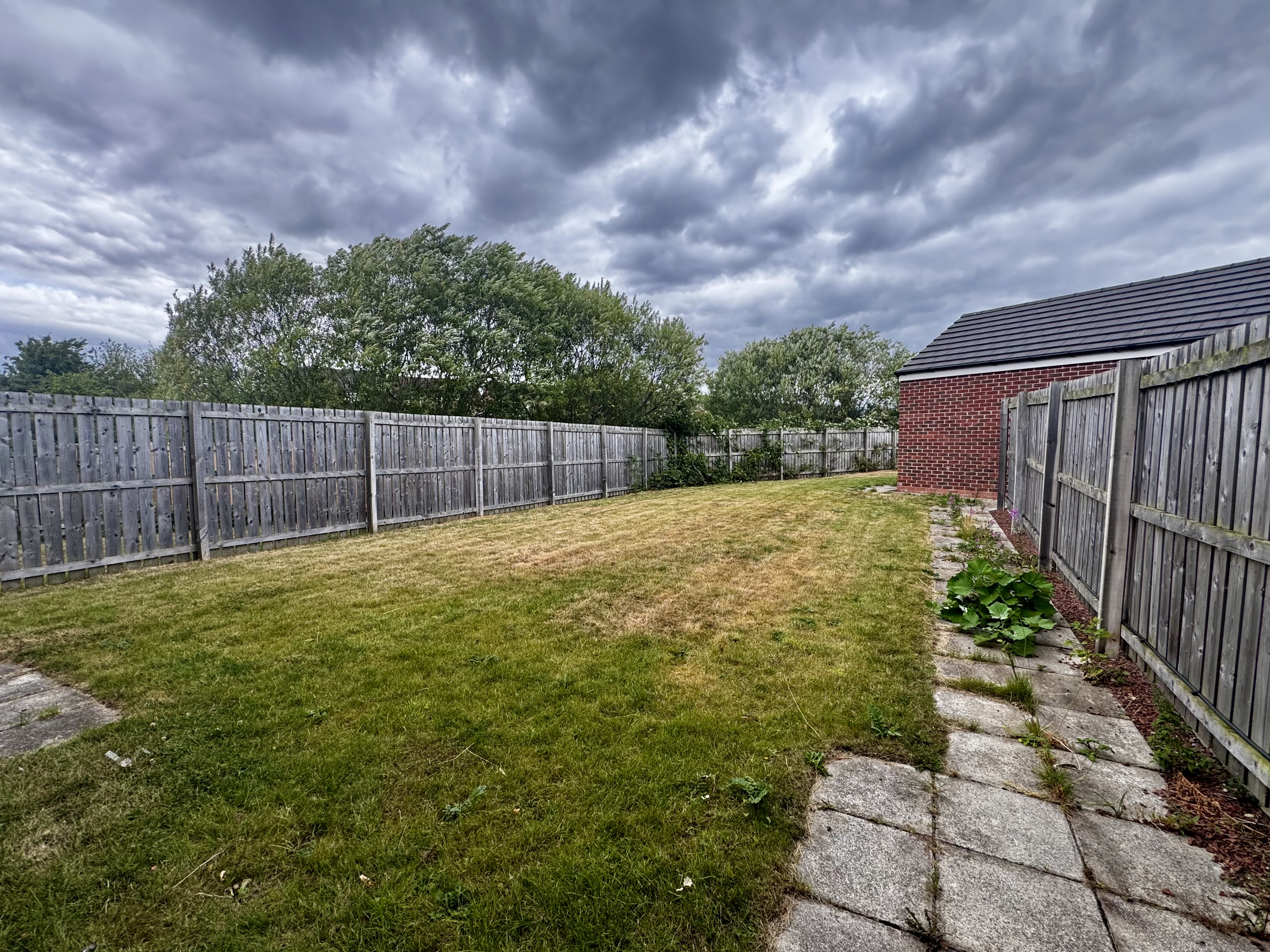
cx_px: 650
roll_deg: +0.4
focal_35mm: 15
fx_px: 550
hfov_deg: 98.2
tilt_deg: -4.5
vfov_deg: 81.7
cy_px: 481
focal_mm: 2.22
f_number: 2.2
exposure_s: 1/275
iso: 40
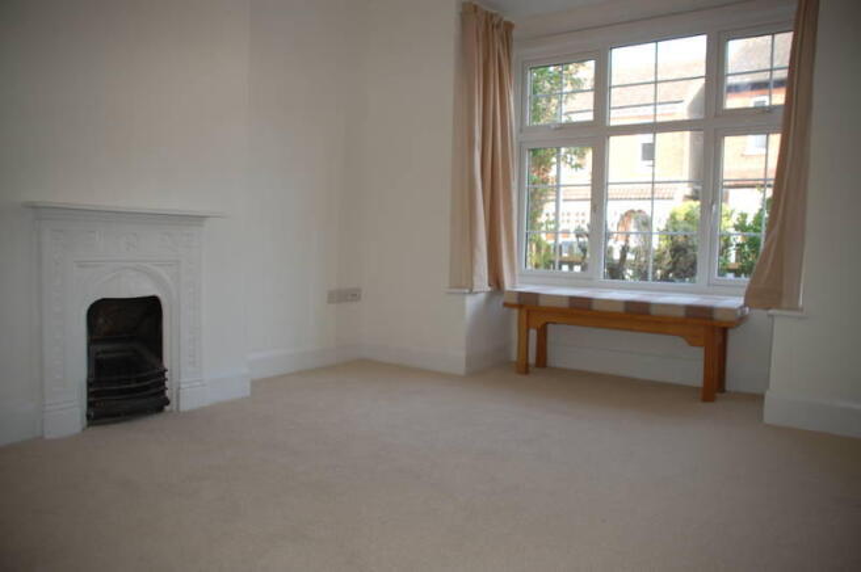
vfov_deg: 47.8
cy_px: 286
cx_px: 430
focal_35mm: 27
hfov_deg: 67.4
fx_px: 645
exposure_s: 1/125
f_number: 3.5
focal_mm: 18
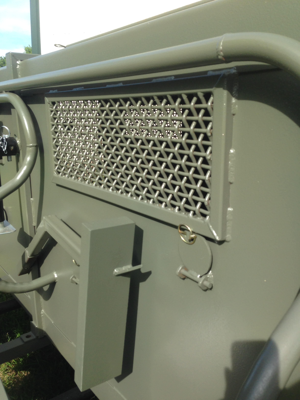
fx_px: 381
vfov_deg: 55.4
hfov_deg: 42.9
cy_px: 200
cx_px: 150
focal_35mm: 33
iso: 50
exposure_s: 1/596
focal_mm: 4.12
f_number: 2.4
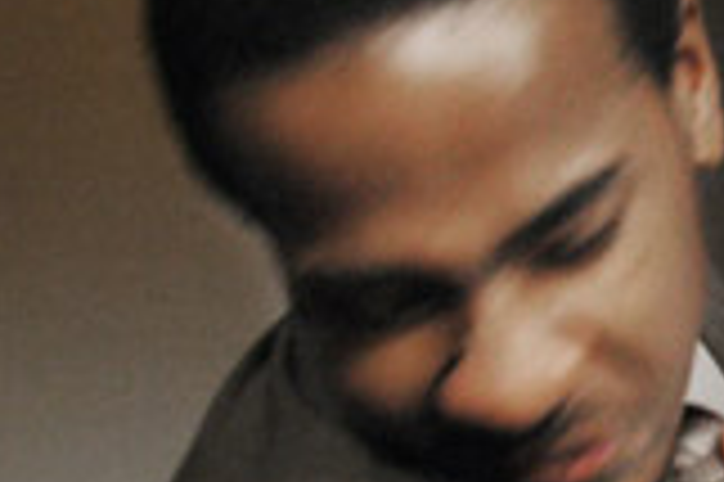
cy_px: 205
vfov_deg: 14.8
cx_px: 1003
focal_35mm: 92
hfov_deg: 19.9
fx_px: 1848
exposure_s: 1/100
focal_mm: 22
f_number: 5
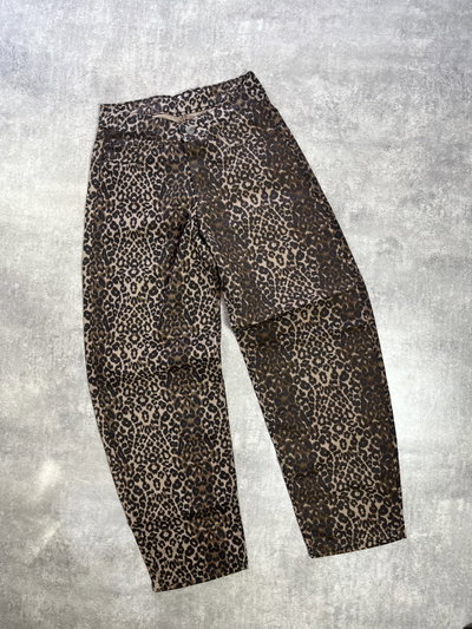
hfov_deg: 53.1
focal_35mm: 26
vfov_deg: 67.3
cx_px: 236
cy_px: 314
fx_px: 473
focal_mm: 5.1
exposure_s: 1/100
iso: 80
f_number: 1.6
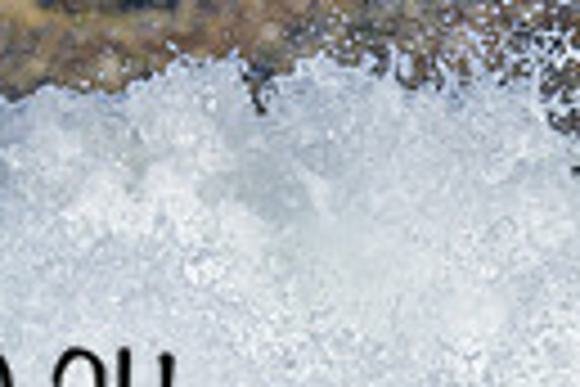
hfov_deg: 0.4
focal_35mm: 4938
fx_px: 79550
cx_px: -128
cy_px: 278
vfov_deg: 0.3
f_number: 6.3
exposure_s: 1/2000
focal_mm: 800
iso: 280
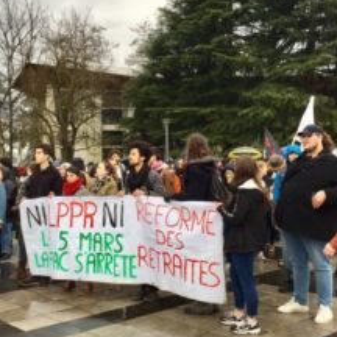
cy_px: 165
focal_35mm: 45
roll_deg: +1.1
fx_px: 496
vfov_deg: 37.6
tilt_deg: +1.9
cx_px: 147
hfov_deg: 37.5
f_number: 2.2
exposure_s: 1/214
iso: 32
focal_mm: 4.15
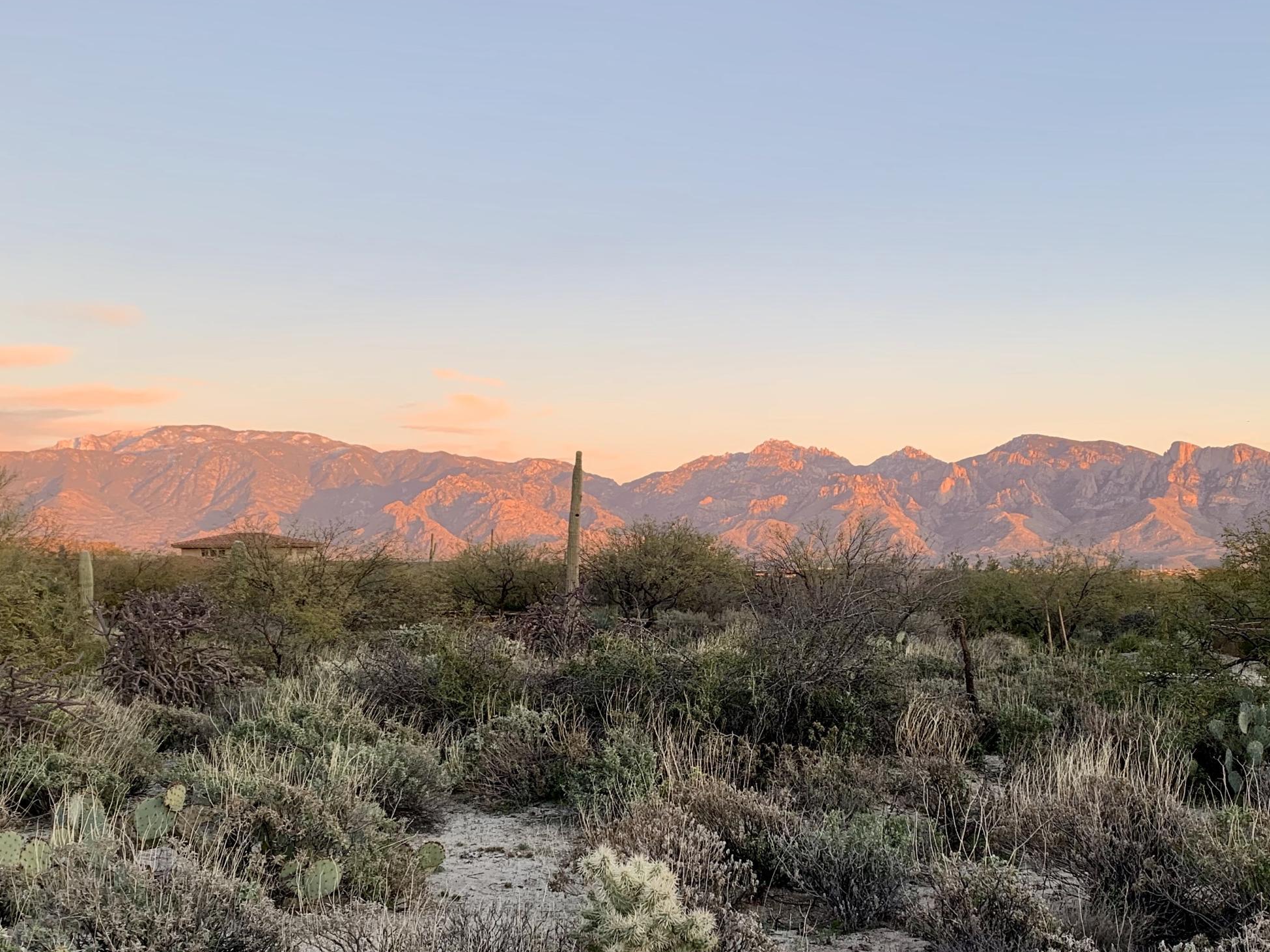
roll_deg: +0.6
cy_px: 590
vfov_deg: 35.8
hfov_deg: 46.6
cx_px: 737
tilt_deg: -1.7
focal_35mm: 40
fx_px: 1468
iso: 25
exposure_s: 1/121
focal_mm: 4.25
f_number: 1.8
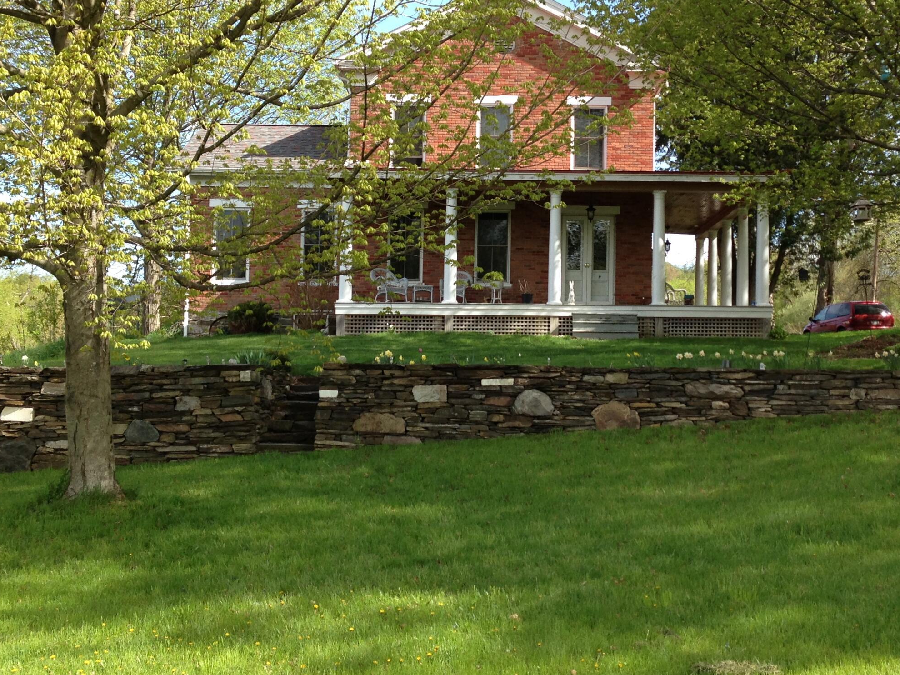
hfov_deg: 38.1
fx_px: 1300
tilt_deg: +4.5
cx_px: 524
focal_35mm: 50
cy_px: 315
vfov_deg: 29.1
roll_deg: -1.2
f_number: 2.4
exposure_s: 1/531
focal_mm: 4.12
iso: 50
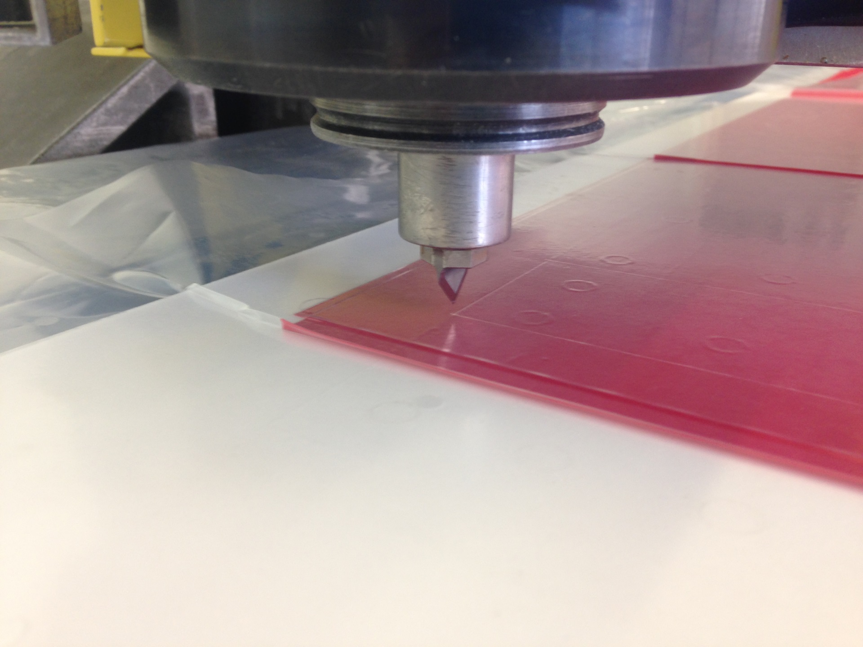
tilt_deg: -22.4
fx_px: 823
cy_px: 324
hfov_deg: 55.4
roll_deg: -0.9
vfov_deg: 42.9
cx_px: 432
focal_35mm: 33
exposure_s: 1/20
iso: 50
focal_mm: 4.12
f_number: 2.4
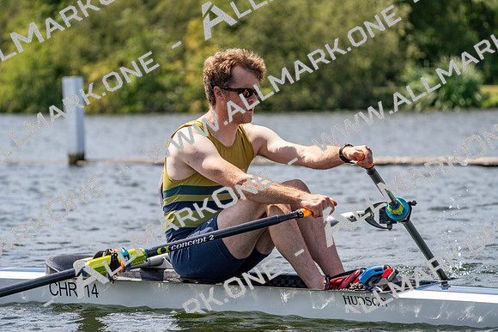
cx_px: 249
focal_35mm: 200
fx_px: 2767
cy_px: 166
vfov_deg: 6.9
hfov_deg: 10.3
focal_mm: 200
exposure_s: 1/2000
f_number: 5.6
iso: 320
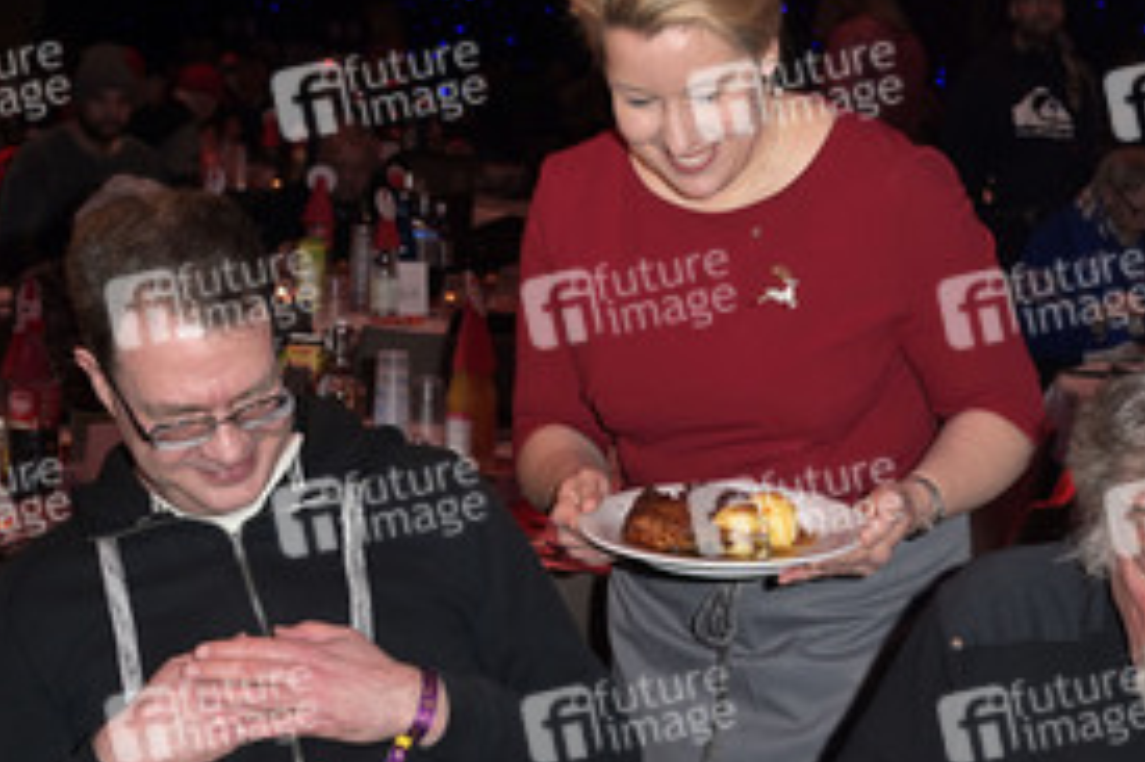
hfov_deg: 24.7
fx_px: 2606
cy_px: 404
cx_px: 685
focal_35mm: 82
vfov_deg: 16.6
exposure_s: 1/160
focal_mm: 50
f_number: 5.6
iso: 2500
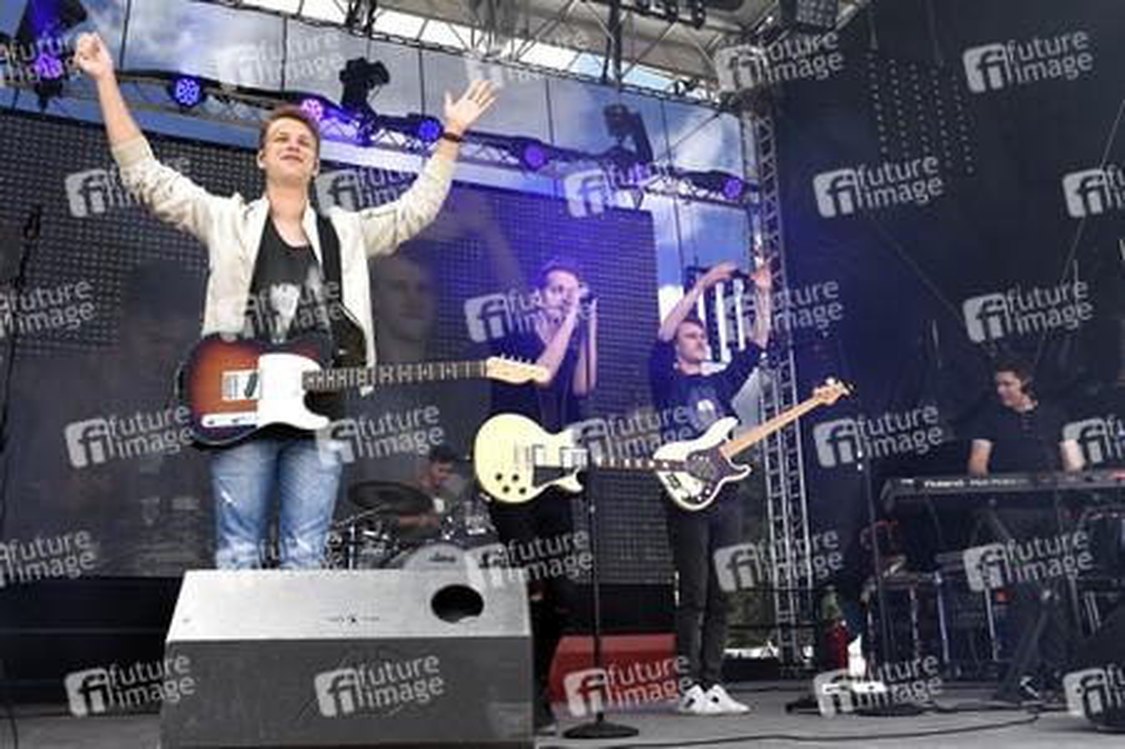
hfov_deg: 62.0
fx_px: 937
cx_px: 562
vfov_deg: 43.5
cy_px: 374
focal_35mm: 30
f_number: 6.3
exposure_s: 1/125
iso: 100
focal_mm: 20
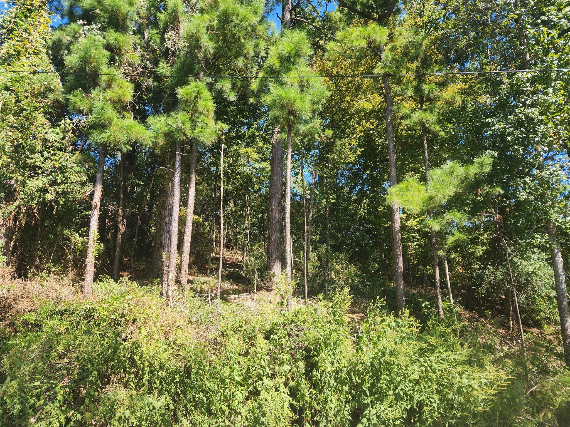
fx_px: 379
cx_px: 285
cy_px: 214
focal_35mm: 23
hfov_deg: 73.9
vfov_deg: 58.9
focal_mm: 6.4
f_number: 1.8
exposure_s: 1/290
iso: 12
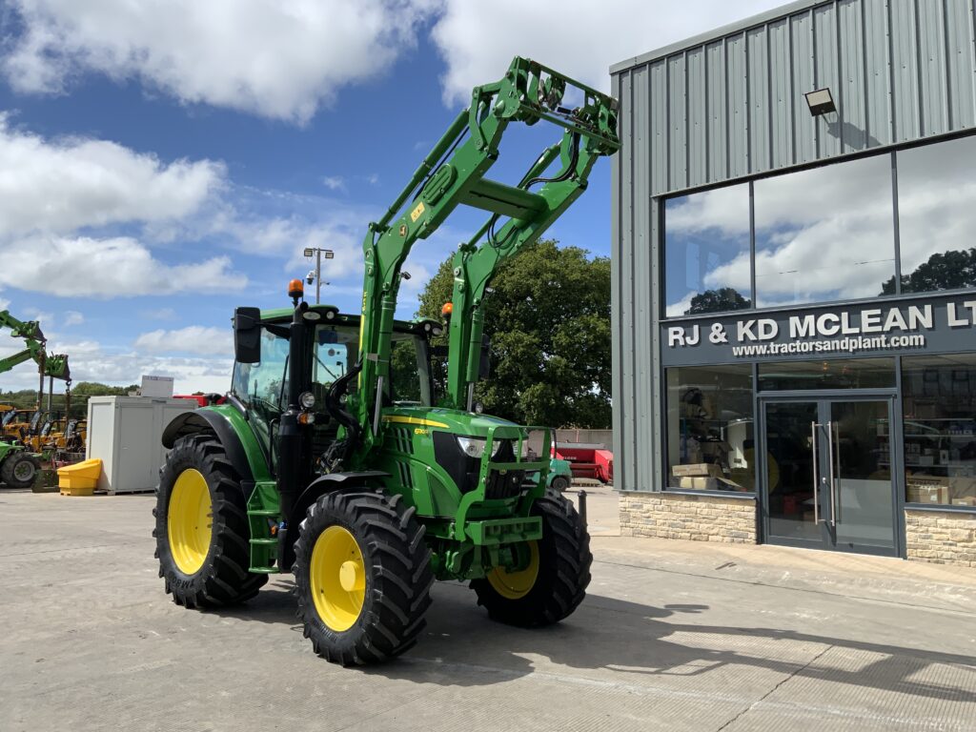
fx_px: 818
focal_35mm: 29
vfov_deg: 48.2
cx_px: 488
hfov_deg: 61.7
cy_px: 366
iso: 20
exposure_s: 1/2427
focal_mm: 3
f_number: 1.8
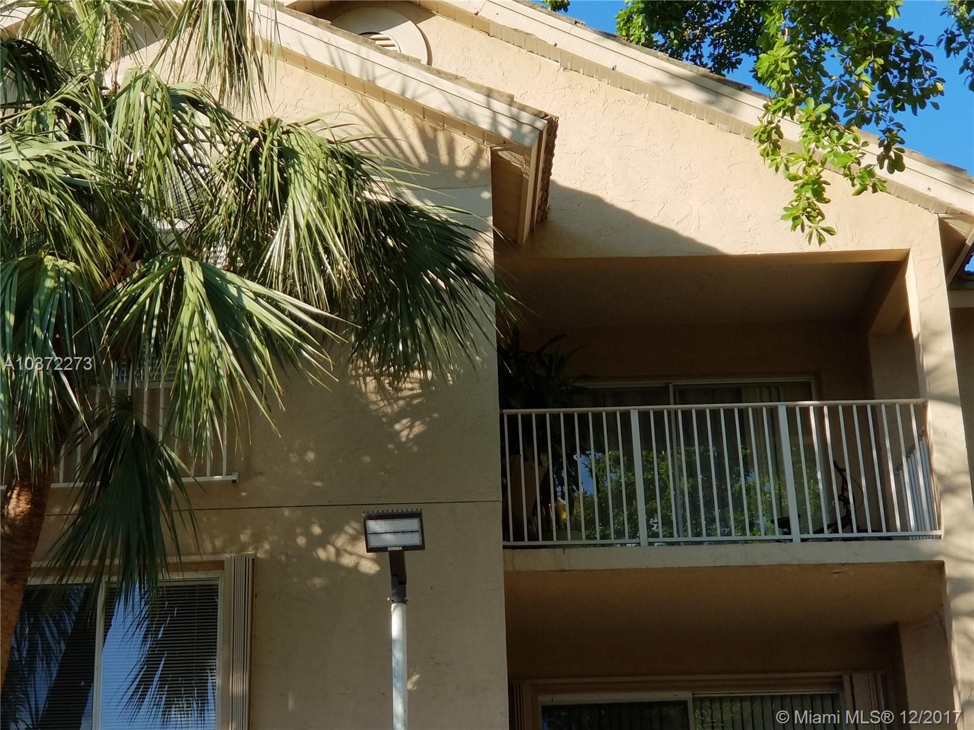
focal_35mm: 52
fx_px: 1463
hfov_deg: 36.8
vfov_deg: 28.0
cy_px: 365
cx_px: 487
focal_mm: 6
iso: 25
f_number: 2.4
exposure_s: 1/485
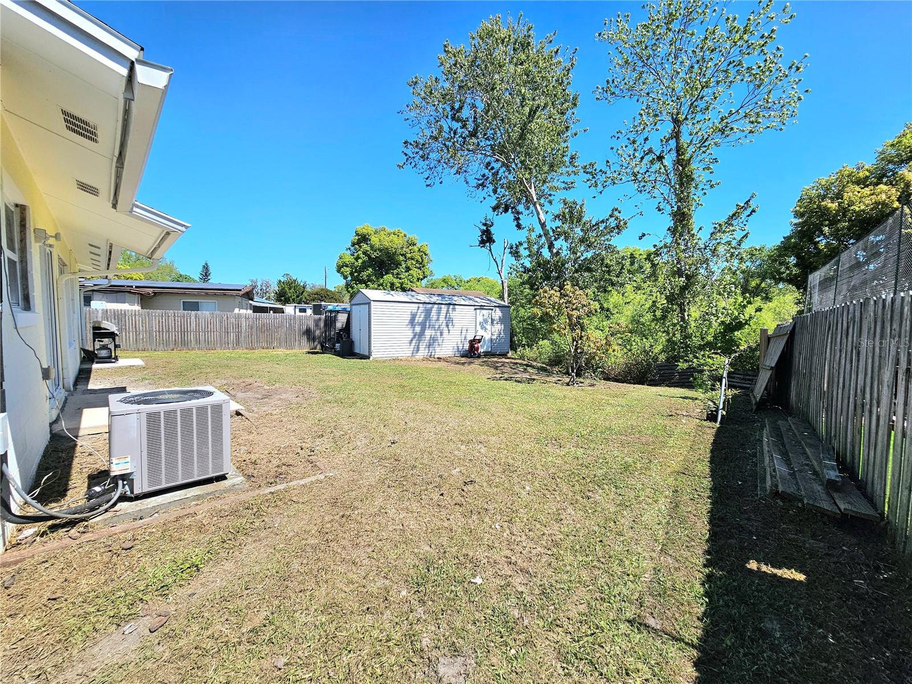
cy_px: 342
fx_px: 343
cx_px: 456
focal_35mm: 13
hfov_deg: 106.2
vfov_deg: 89.9
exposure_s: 1/2000
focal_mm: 2.2
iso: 50
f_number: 2.2
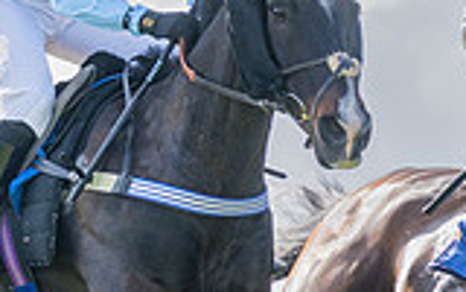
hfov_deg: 4.3
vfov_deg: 2.7
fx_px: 6109
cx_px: 1160
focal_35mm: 481
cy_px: 199
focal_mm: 85
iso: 400
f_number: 4
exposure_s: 1/2000
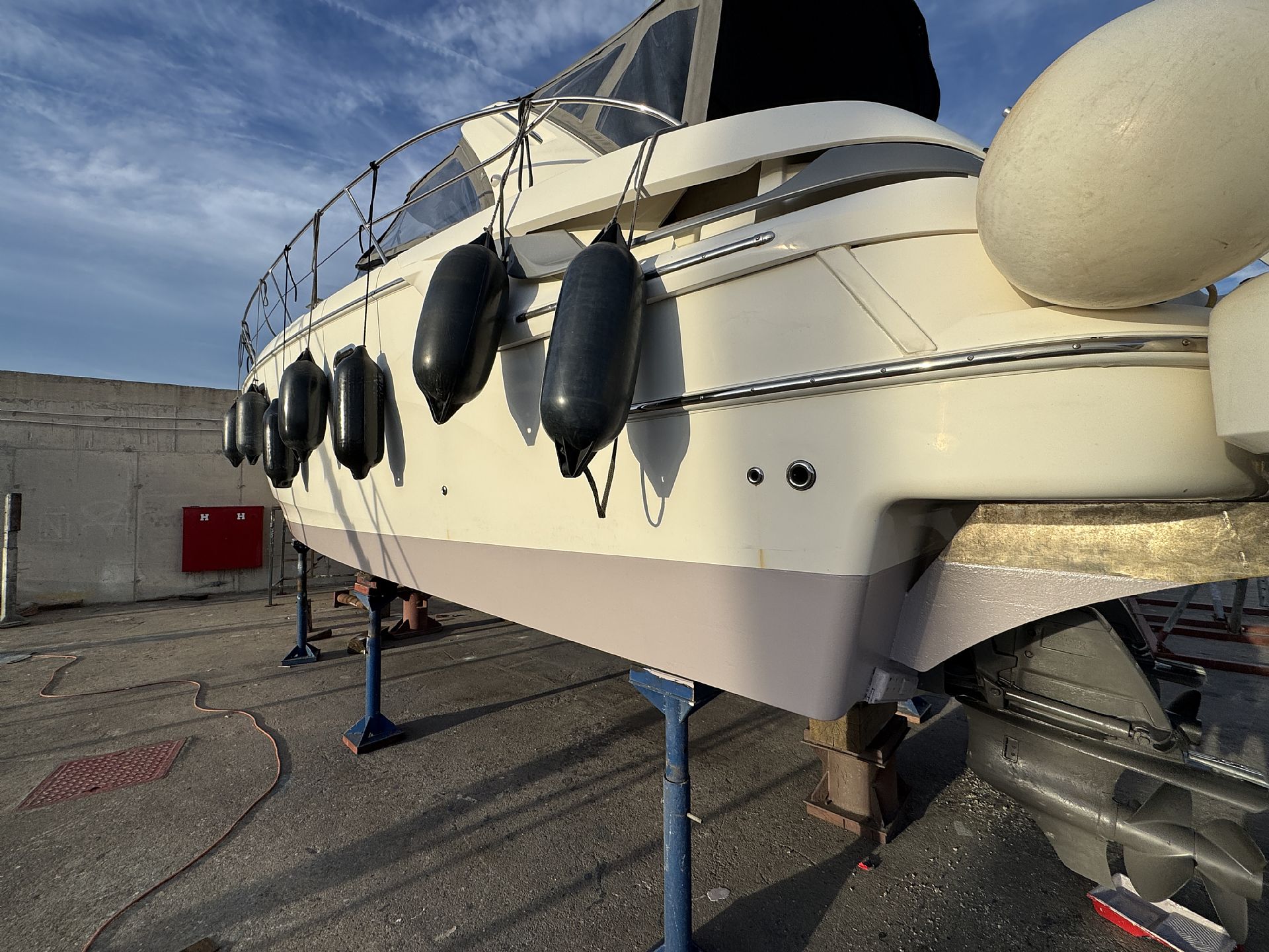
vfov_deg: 85.7
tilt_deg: +4.0
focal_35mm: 14
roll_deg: +2.1
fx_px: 513
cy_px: 476
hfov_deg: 102.1
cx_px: 634
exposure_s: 1/2208
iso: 50
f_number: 2.2
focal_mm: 2.22
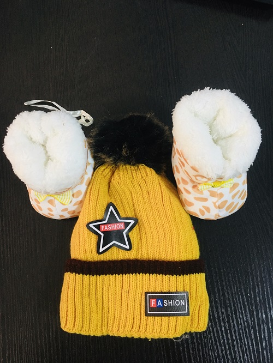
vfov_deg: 61.6
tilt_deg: -78.5
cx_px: 136
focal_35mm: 29
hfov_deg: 48.3
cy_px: 182
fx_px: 305
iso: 200
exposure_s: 1/33
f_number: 2.2
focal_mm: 4.15
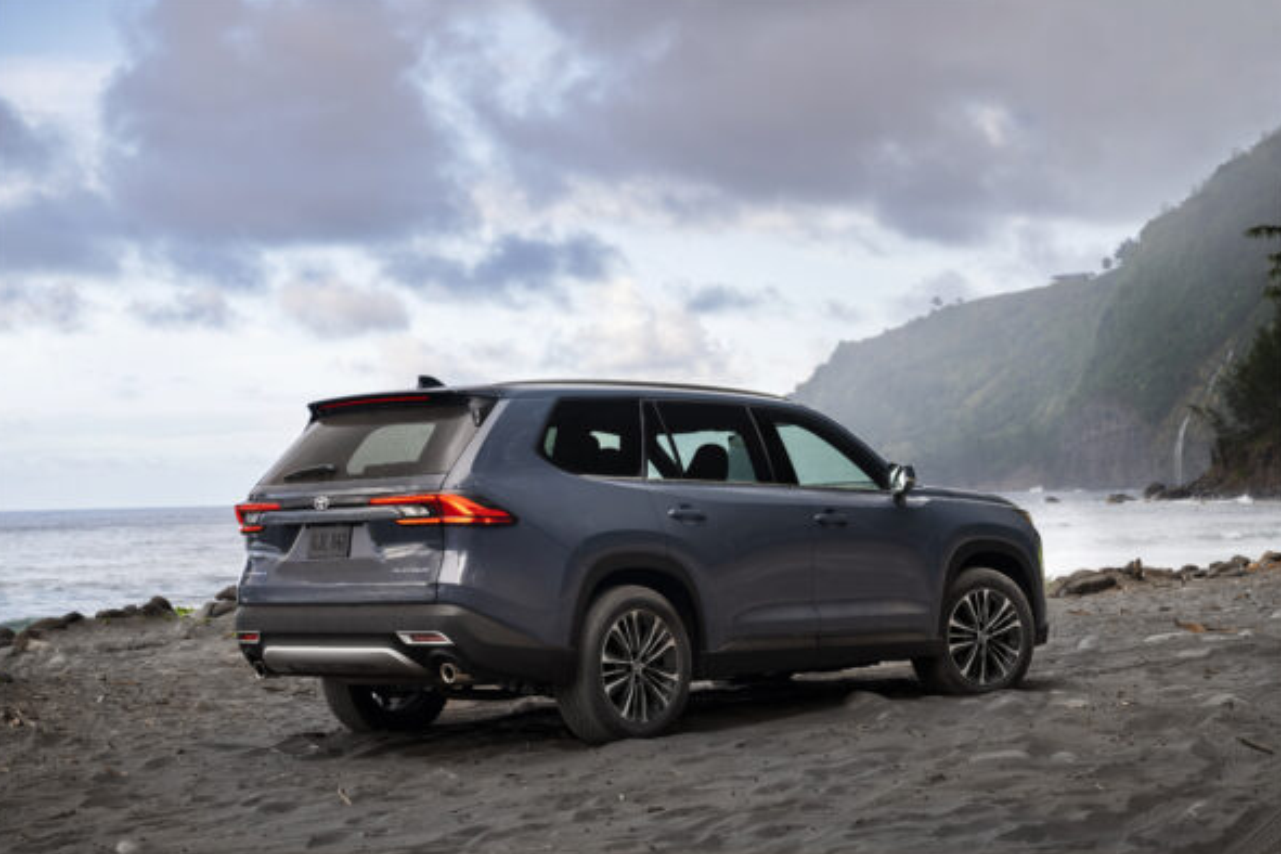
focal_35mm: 65
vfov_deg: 20.9
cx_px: 639
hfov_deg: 31.0
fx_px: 2313
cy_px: 425
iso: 80
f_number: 5
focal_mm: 64
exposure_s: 1/60
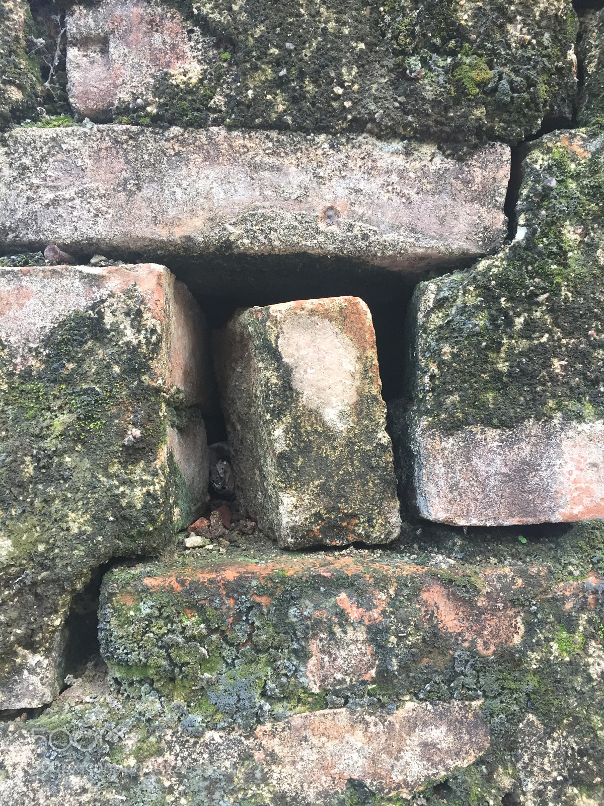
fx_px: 675
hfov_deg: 48.2
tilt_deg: +2.6
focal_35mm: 29
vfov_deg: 61.7
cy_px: 403
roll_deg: +1.5
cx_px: 302
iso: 50
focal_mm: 4.15
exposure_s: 1/33
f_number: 2.2
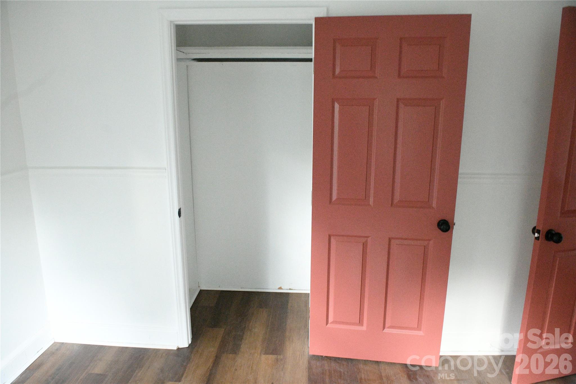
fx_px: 384
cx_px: 288
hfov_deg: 73.7
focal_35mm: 24
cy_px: 192
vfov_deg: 53.1
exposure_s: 1/60
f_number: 5
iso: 16000
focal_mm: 24
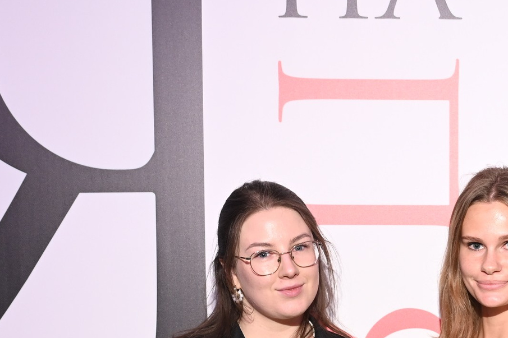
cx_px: 468
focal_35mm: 99
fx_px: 1397
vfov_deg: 13.4
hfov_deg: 20.2
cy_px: 418
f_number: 5
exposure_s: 1/125
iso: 500
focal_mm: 35
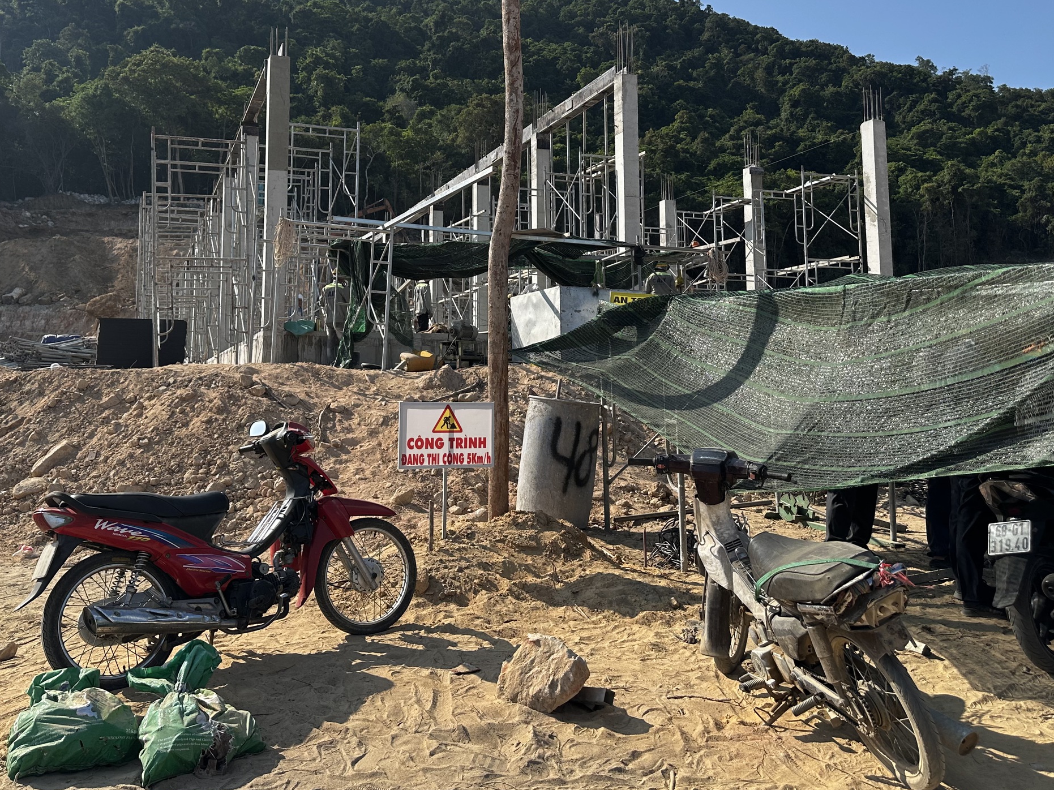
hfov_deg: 55.4
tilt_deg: +8.0
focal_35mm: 33
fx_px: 1005
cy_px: 262
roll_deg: -0.1
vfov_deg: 42.4
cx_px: 517
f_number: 1.78
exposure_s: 1/4016
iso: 80
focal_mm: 6.86
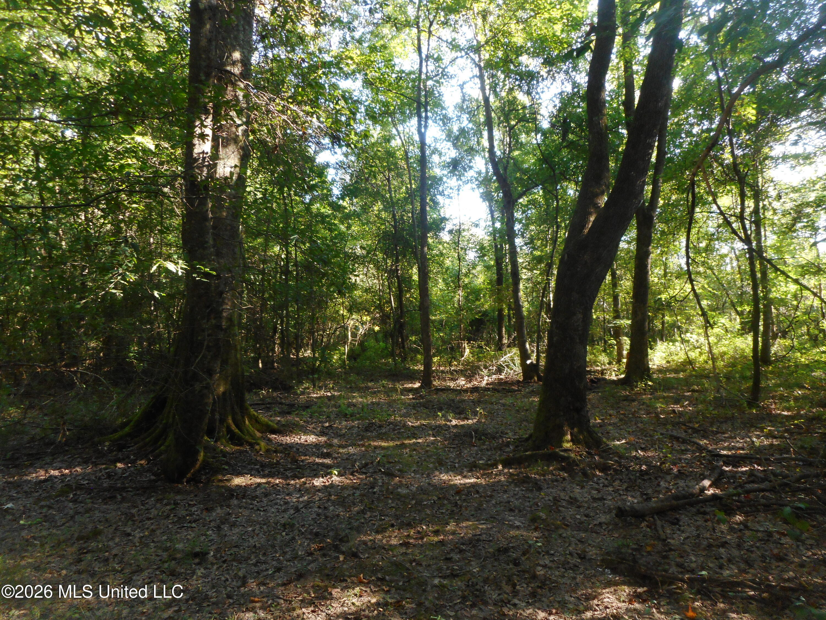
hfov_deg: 69.4
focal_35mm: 25
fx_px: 597
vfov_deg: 54.9
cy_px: 310
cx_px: 413
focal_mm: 4.5
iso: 180
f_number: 3.7
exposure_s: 1/30
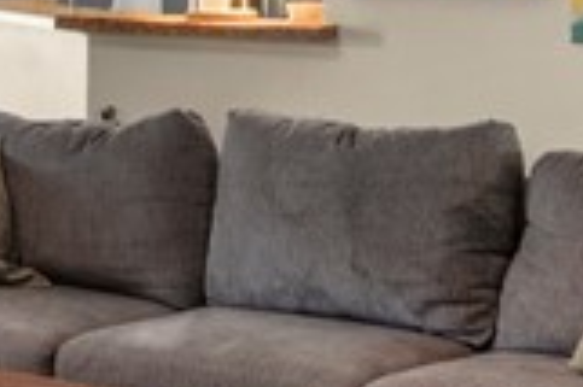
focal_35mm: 111
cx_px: -492
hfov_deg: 15.5
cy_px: -45
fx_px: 1802
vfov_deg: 12.1
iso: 100
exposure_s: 1
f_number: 7.1
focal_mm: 11
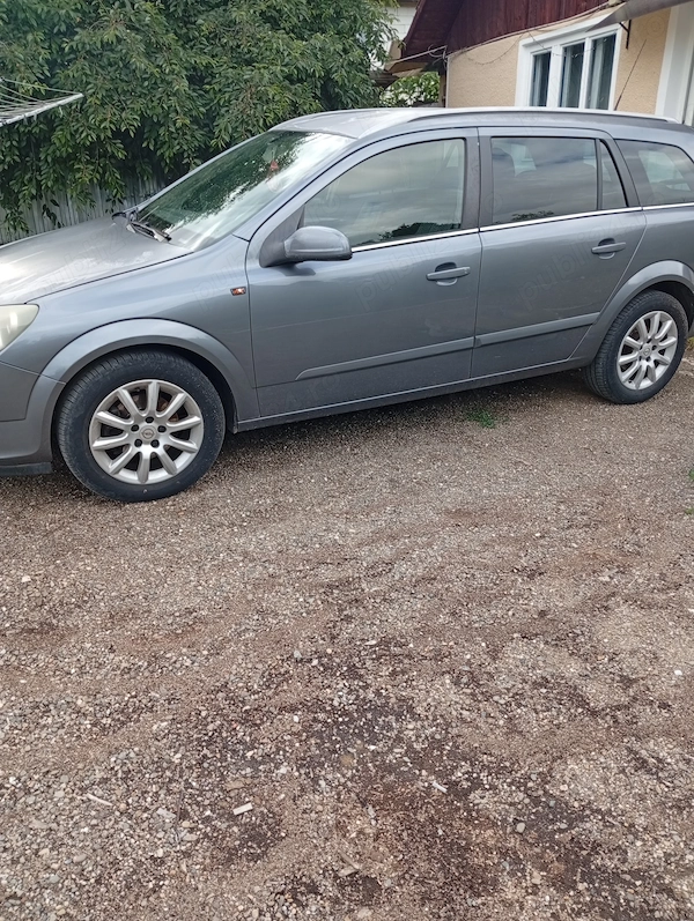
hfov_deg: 51.5
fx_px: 720
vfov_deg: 65.3
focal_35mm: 27
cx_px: 347
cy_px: 460
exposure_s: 1/100
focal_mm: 3.98
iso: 60
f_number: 1.8
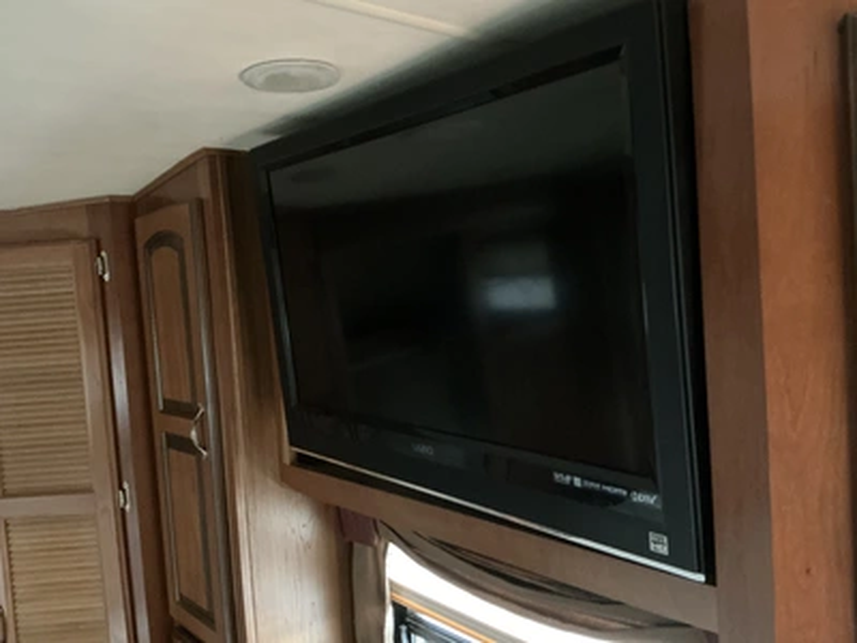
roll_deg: +2.1
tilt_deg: -4.0
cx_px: 428
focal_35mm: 28
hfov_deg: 63.4
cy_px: 322
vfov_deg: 49.7
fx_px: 693
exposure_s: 1/16
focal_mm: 3
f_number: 1.8
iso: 640
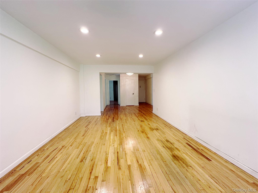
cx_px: 129
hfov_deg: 102.1
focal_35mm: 14
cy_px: 96
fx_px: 104
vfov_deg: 85.7
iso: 160
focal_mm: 2.22
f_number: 2.2
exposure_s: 1/60
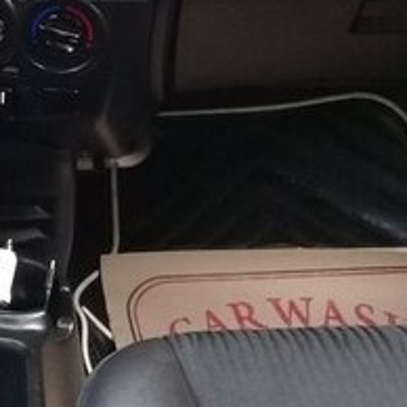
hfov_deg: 17.9
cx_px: -67
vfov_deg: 18.1
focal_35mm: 93
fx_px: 1237
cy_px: -30
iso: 160
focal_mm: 3.3
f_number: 2.2
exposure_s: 1/33
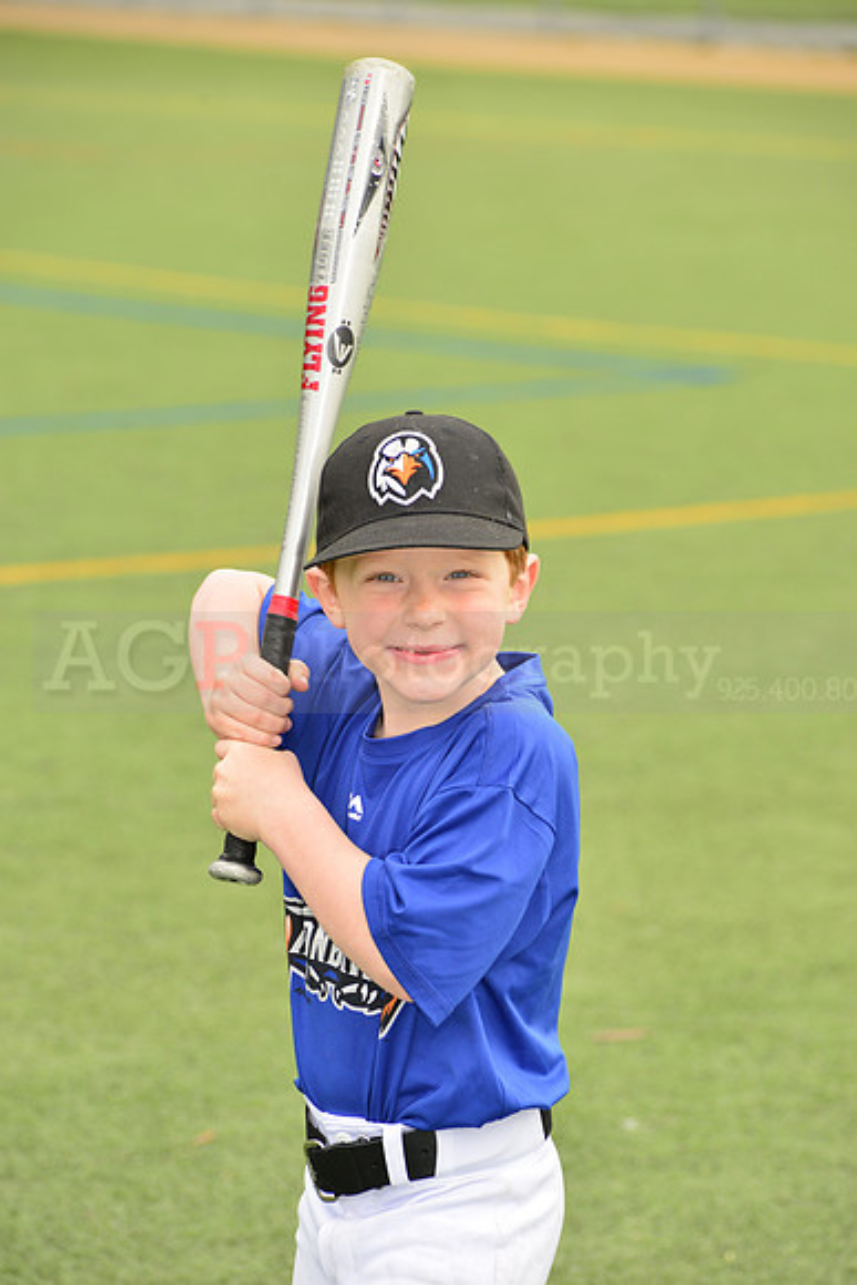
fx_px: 6066
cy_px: 642
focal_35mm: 170
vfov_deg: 12.1
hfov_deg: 8.1
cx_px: 428
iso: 250
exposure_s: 1/200
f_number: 8
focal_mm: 170
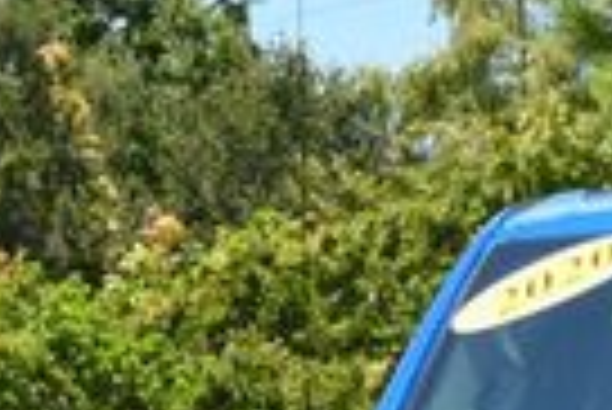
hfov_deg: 8.3
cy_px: 883
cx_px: 864
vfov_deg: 5.5
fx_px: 4152
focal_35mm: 244
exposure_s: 1/250
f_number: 8
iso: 140
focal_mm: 26
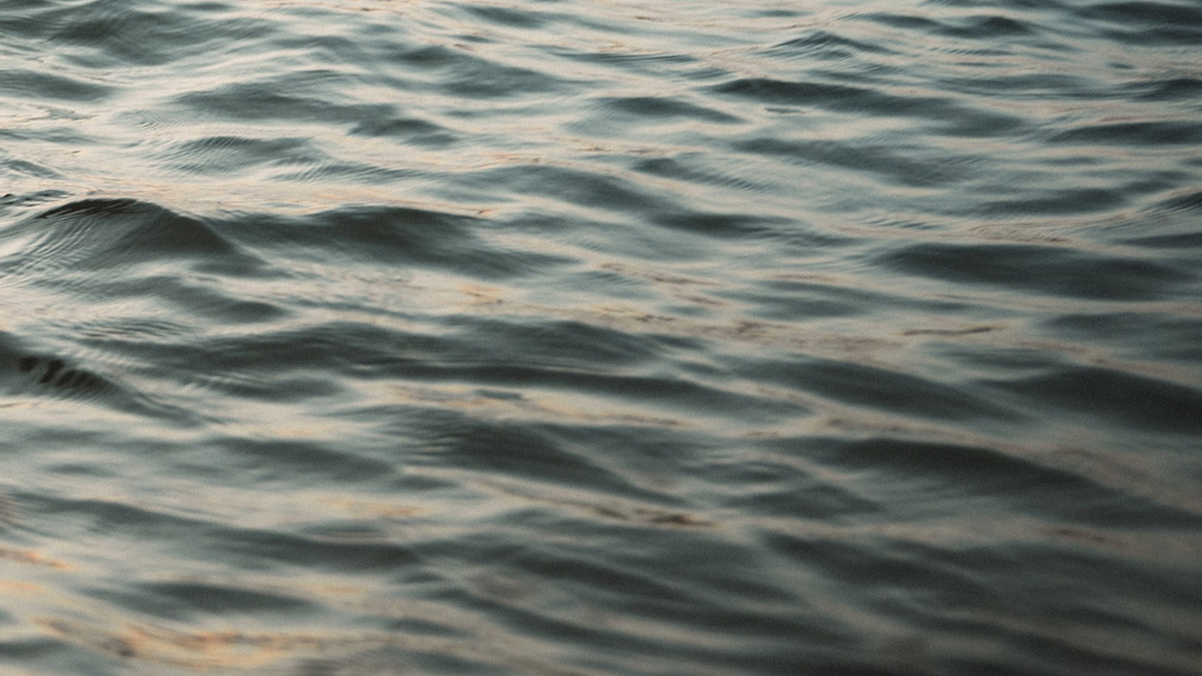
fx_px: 2359
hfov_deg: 25.5
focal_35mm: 74
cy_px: -55
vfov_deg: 15.9
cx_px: -262
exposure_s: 1/200
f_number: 2.8
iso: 500
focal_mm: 28
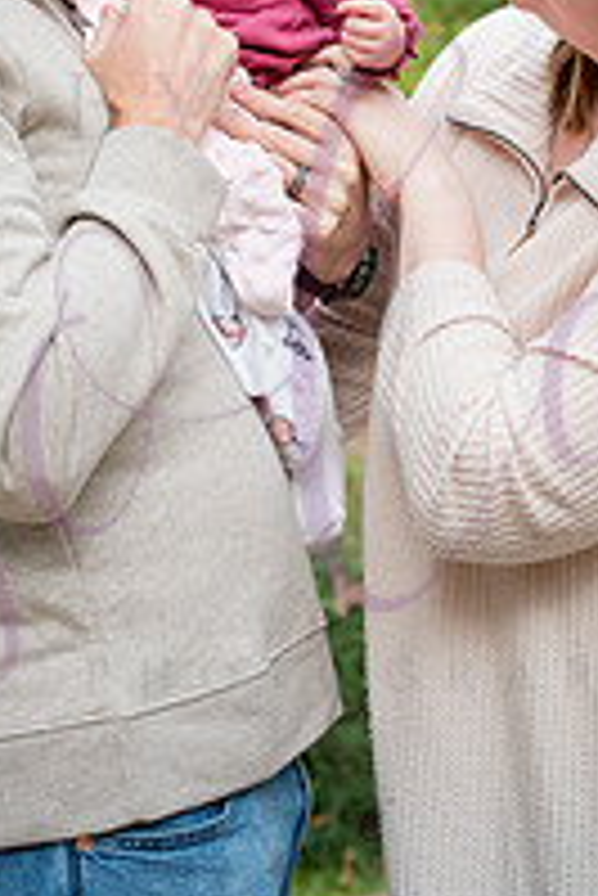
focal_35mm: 113
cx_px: 202
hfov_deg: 12.1
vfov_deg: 17.8
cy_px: 99
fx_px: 2810
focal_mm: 50
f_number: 4
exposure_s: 1/500
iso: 400
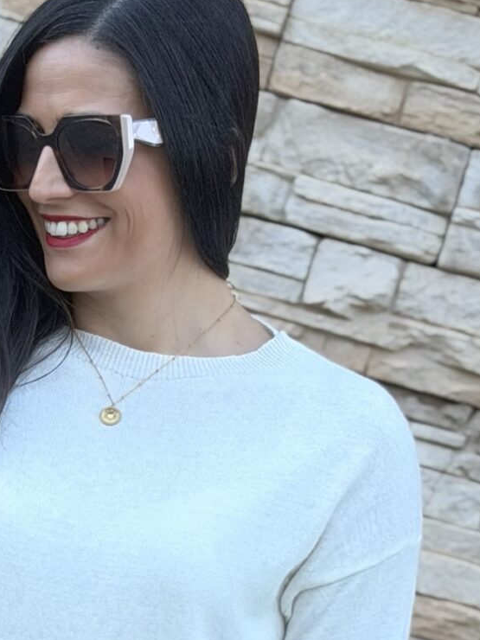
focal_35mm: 166
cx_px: -33
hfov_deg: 8.9
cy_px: 1019
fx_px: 3069
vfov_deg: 11.3
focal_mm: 6.76
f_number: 1.78
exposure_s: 1/490
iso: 64
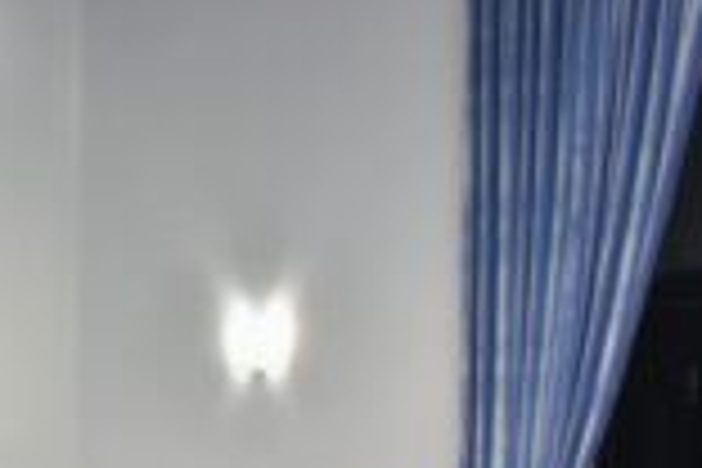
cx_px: -112
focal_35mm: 110
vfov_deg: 12.4
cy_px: 418
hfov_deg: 17.8
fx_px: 2145
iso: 800
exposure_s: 1/100
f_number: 4.5
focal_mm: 28
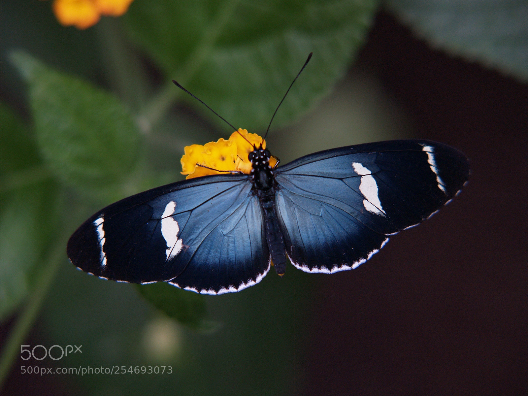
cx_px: 264
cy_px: 198
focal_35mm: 124
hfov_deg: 15.9
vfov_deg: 12.0
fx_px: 1891
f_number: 4.5
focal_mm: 62
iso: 400
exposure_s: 1/125
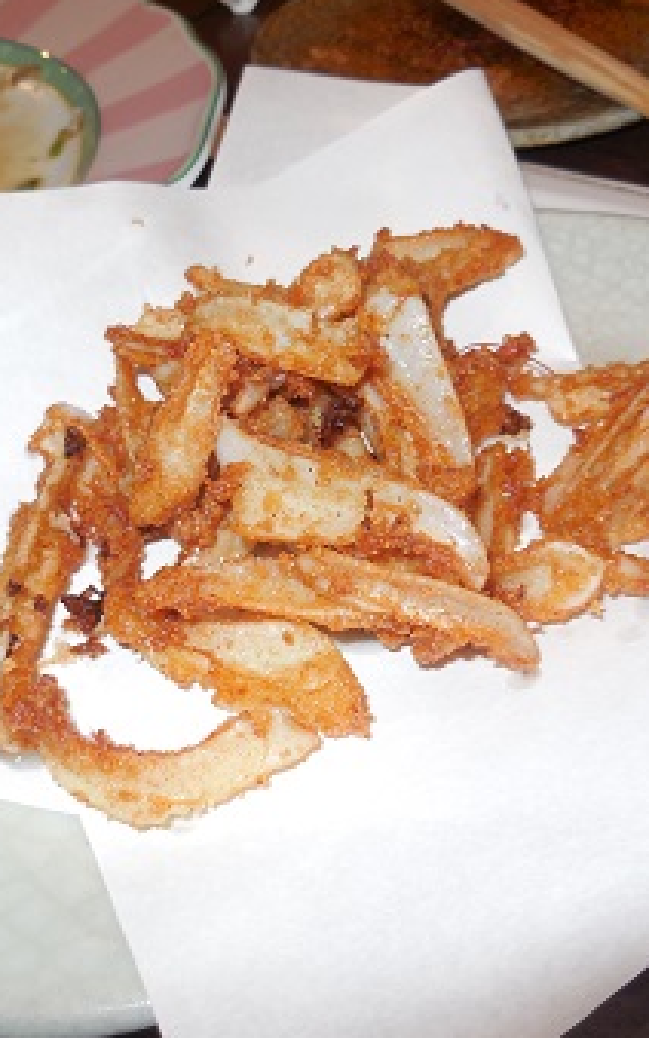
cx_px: 298
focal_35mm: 36
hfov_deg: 35.3
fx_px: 1018
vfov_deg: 54.0
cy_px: 514
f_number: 3.1
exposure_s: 1/25
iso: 125
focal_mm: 4.5
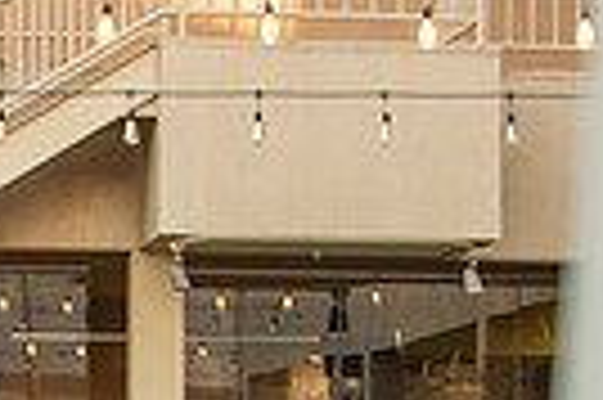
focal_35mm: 303
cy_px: 820
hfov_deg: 6.6
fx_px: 5069
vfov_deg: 4.5
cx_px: -495
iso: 800
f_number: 4
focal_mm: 70
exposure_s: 1/320
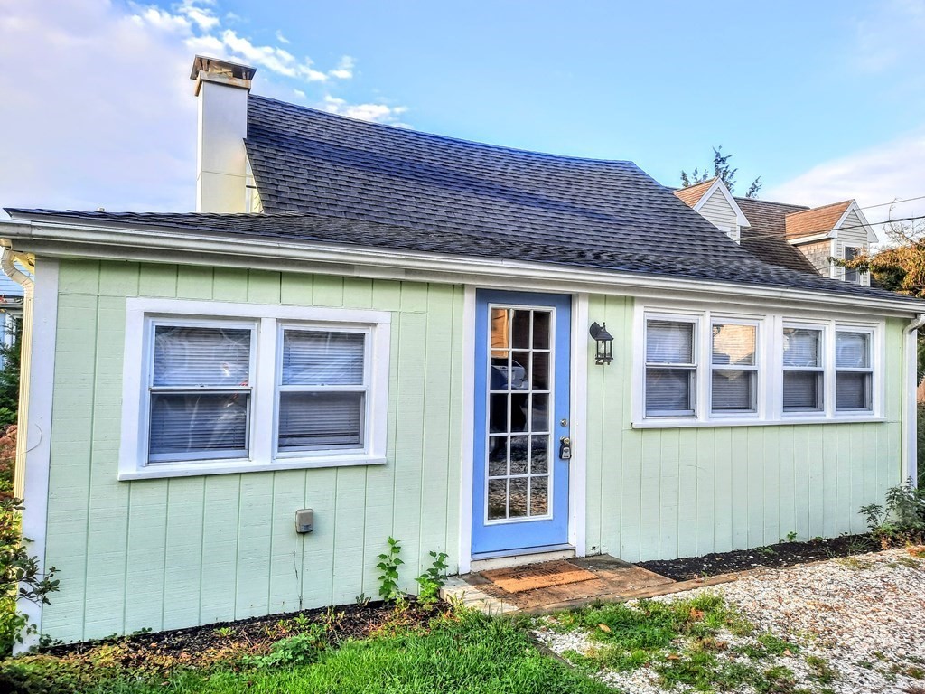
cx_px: 462
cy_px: 347
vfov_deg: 54.9
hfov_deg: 69.4
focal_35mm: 25
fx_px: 668
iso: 32
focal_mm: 4.6
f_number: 2
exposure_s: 1/229
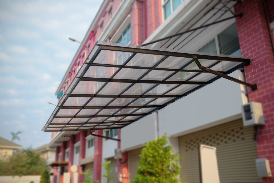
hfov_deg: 54.4
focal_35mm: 35
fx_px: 266
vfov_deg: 37.9
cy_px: 92
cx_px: 137
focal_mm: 23
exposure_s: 1/200
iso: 400
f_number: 5.6
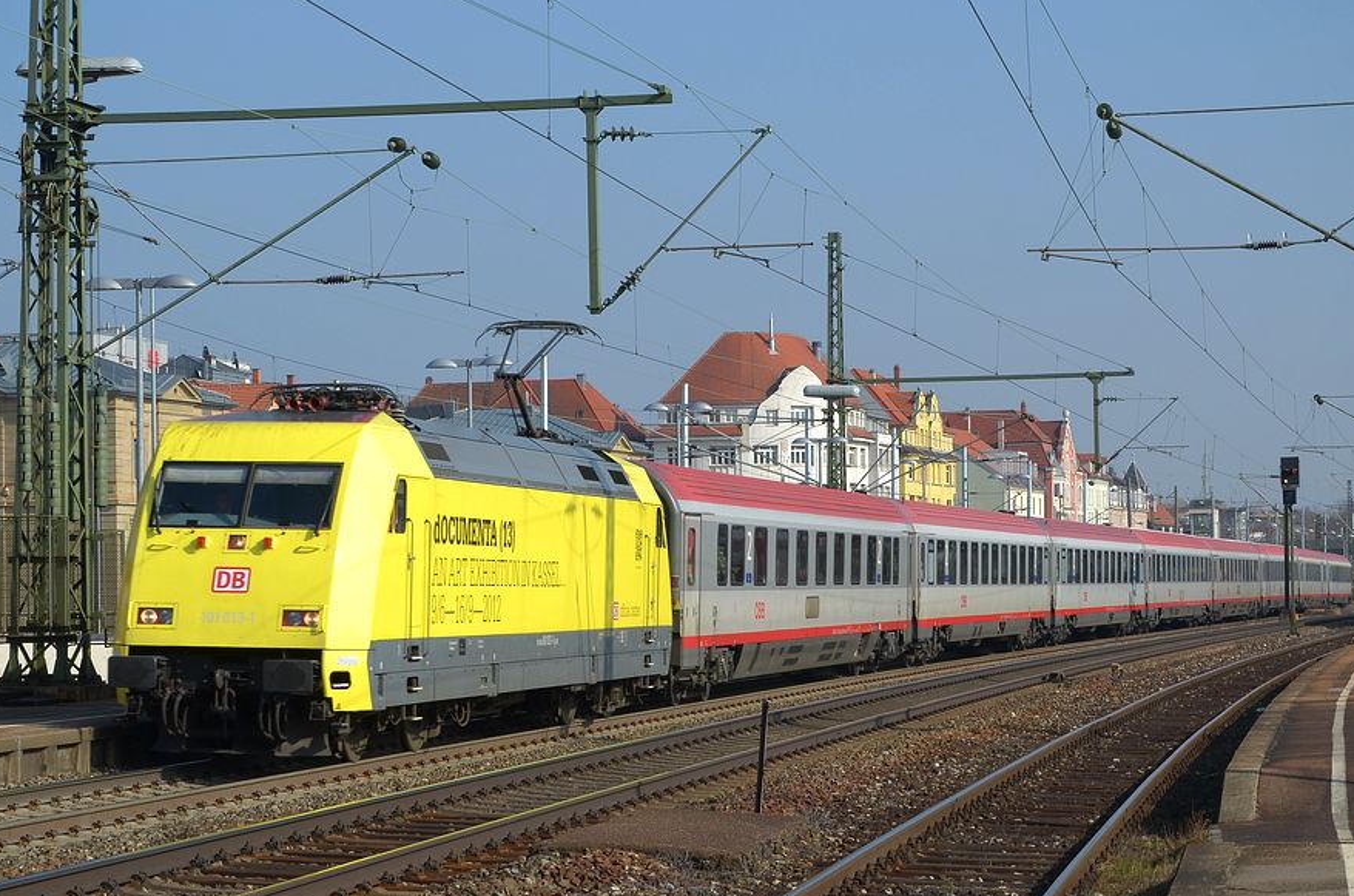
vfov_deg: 14.9
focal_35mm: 91
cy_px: 469
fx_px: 3415
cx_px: 658
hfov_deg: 22.4
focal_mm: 52
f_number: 8
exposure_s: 1/500
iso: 160
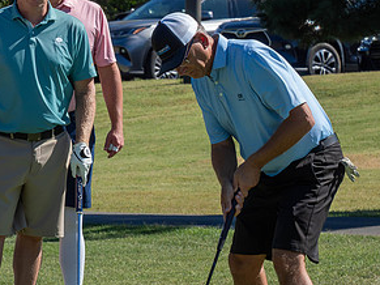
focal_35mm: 560
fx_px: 6145
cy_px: 232
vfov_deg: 2.7
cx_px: 265
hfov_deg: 3.5
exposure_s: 1/2000
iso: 1000
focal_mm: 111
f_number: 8
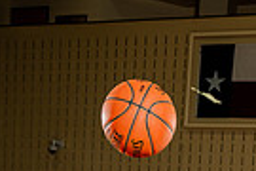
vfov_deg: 11.3
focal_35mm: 103
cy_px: 395
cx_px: 262
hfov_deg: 19.2
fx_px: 732
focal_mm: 31
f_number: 5.6
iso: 400
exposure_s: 1/250
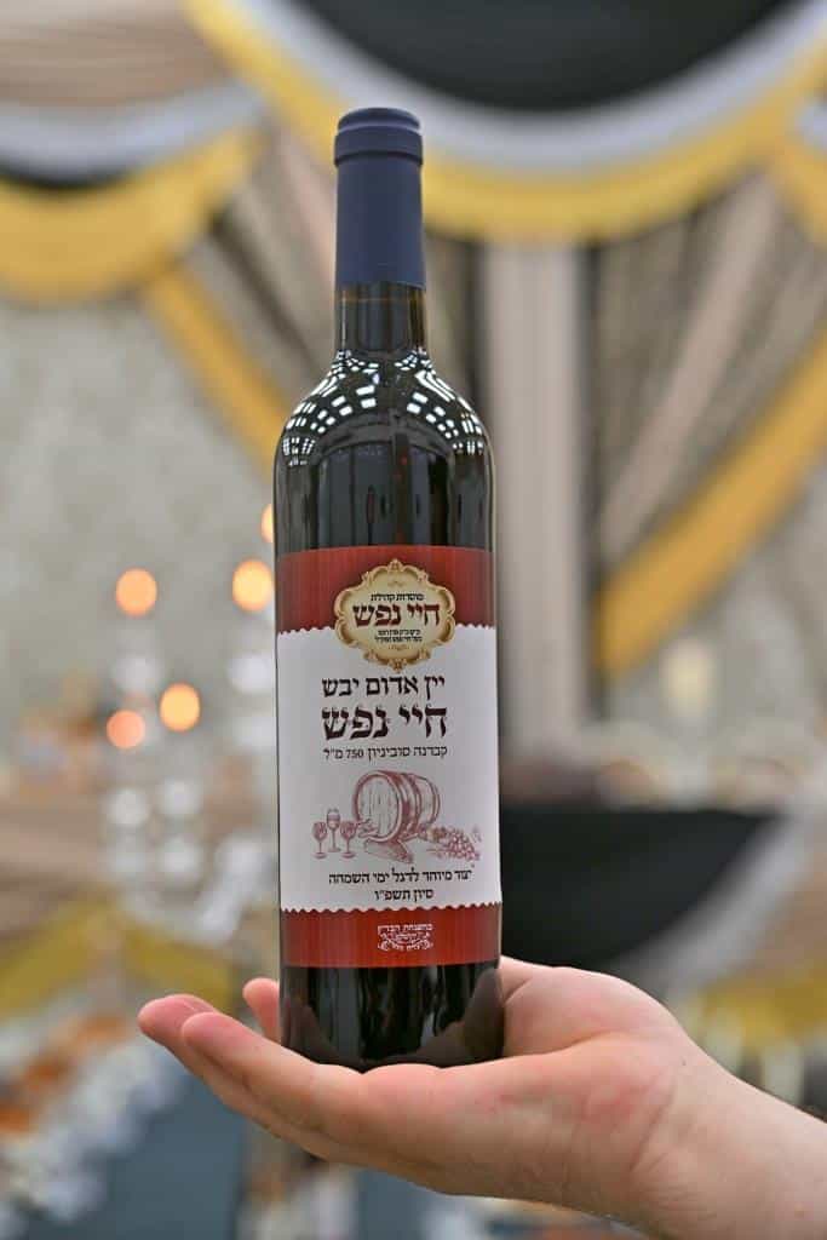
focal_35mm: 63
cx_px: 414
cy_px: 620
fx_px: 2170
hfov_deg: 21.6
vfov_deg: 31.9
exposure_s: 1/200
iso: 400
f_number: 4
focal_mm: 63
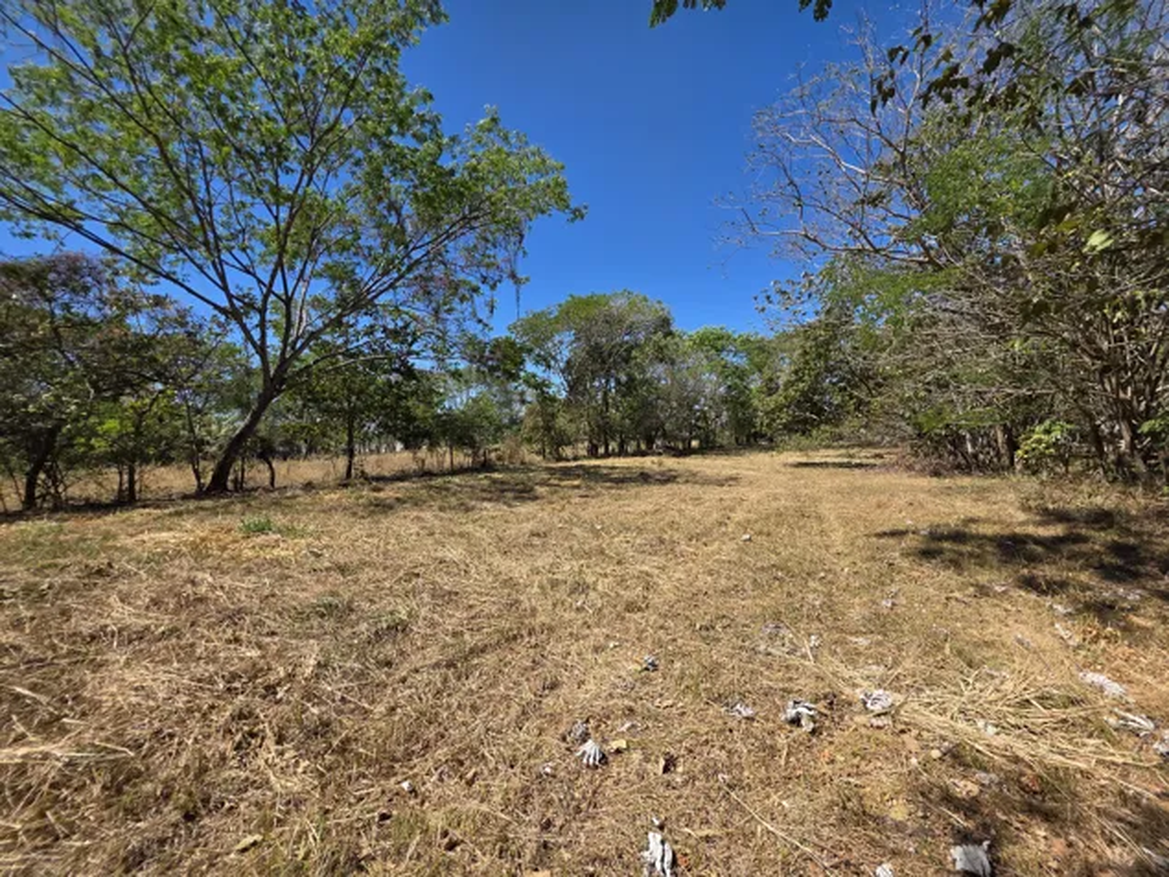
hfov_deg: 106.2
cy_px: 438
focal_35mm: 13
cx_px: 584
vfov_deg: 89.9
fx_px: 439
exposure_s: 1/1989
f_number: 1.9
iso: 40
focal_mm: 2.2
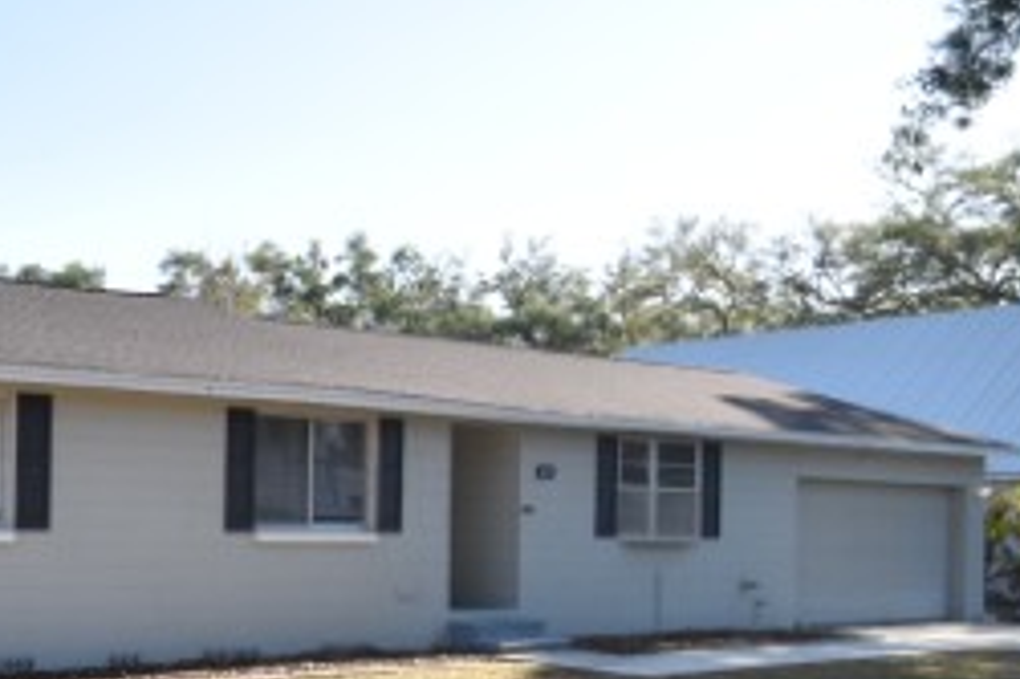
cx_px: -57
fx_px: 1217
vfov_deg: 30.7
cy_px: 496
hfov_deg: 38.8
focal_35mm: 43
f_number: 3.5
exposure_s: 1/4000
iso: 800
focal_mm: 10
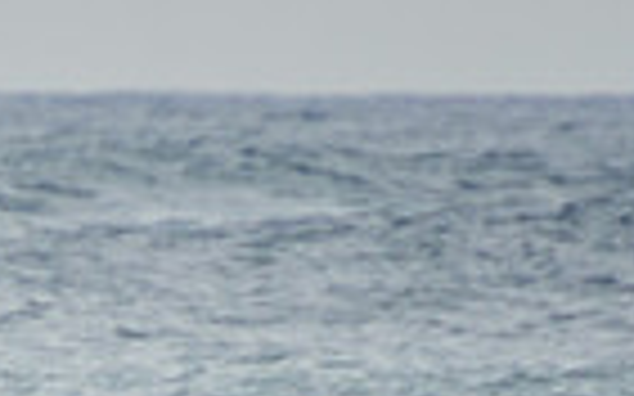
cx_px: -126
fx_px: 42886
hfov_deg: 0.8
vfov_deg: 0.5
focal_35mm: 2483
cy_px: 830
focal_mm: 390
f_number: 5.6
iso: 320
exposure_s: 1/1600
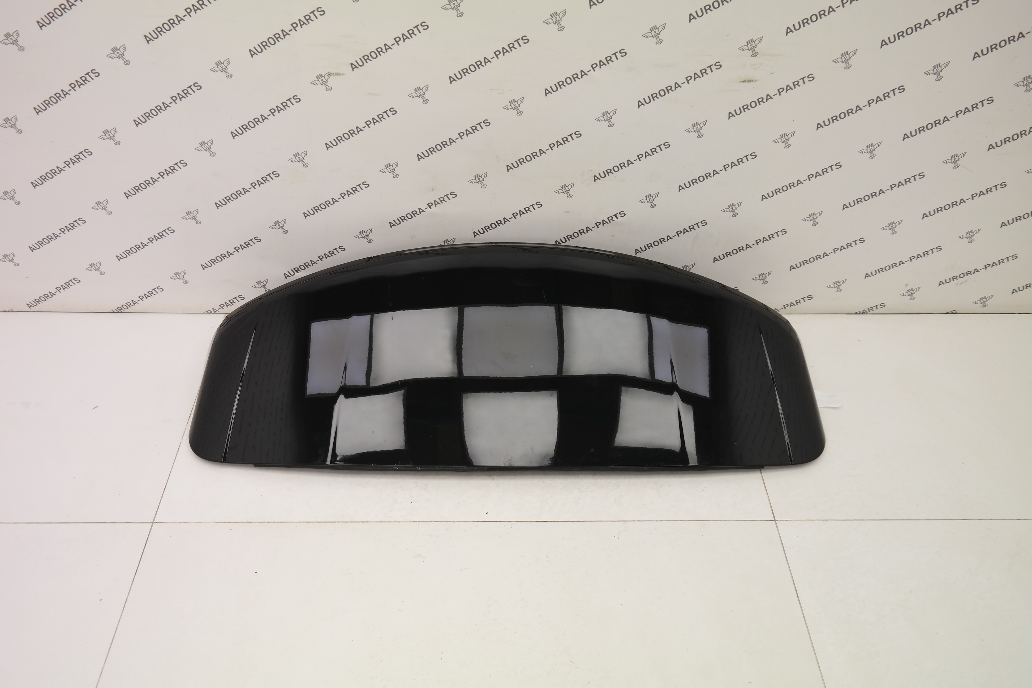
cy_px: 344
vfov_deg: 47.9
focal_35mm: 27
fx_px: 774
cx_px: 516
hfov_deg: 67.4
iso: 100
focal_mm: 18
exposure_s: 1/80
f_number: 3.5
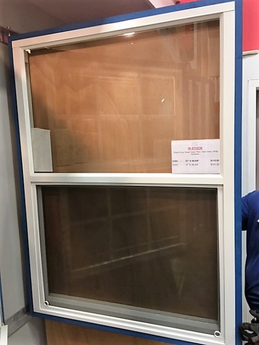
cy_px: 172
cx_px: 130
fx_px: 289
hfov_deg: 48.2
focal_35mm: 29
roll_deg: +0.6
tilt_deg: -4.2
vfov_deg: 61.7
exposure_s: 1/33
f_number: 2.2
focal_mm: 4.15
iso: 125
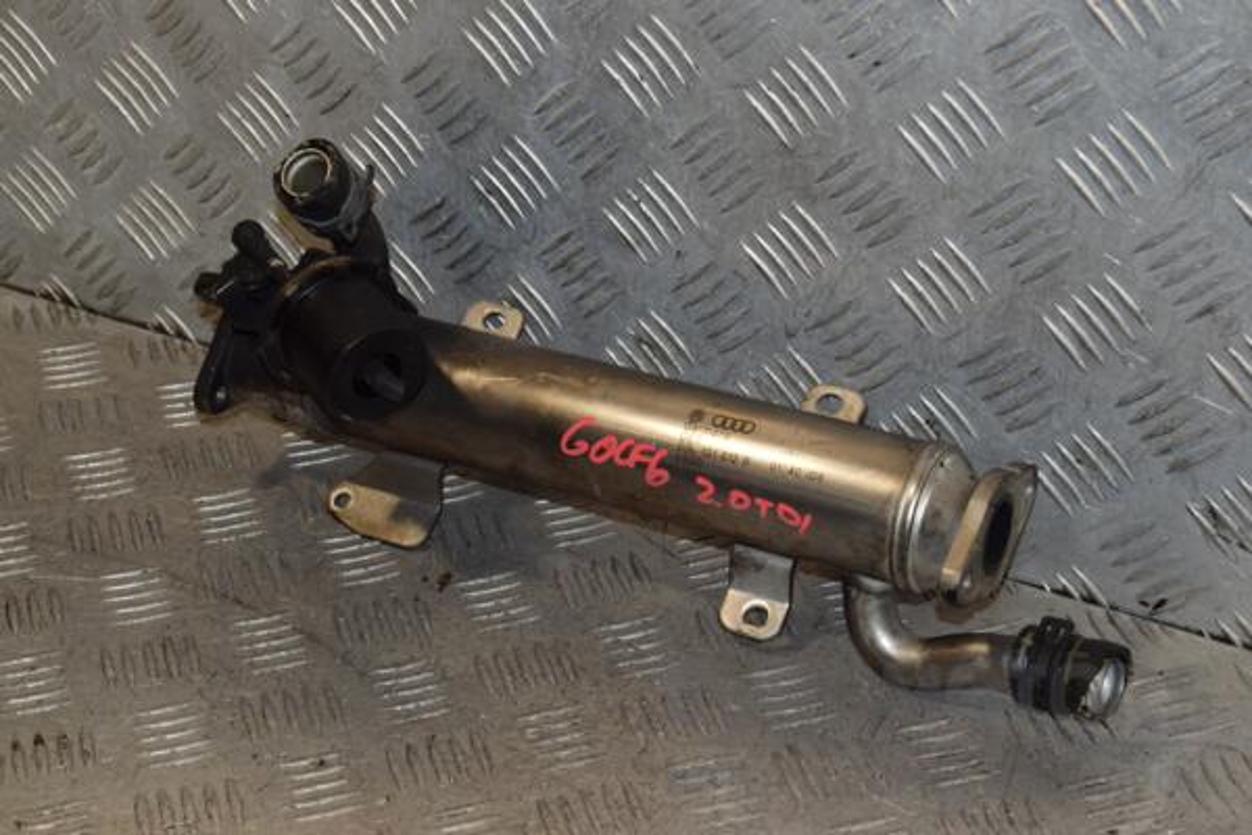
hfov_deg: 26.0
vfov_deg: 17.5
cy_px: 418
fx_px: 2712
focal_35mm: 78
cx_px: 626
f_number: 9
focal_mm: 52
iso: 800
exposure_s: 1/200
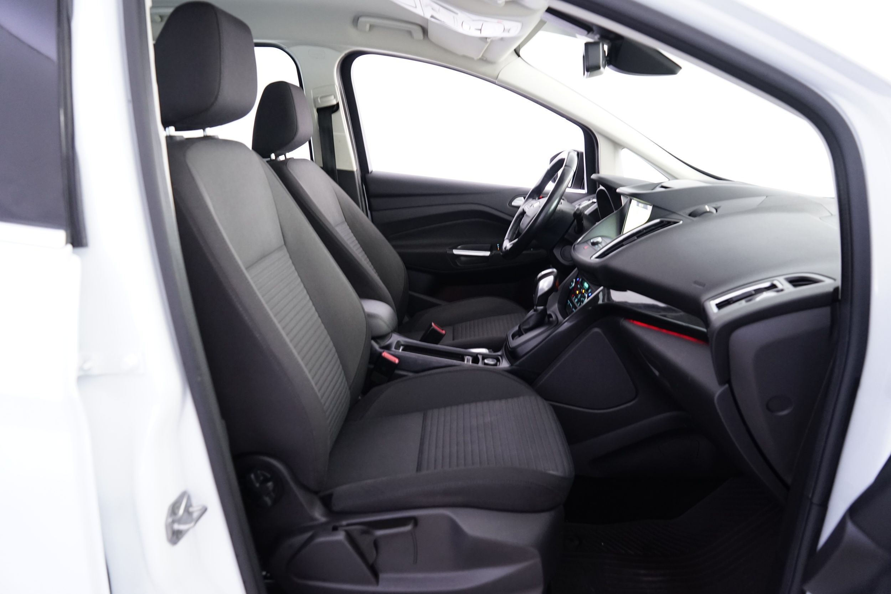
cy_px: 297
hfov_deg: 73.7
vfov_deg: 53.1
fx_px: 594
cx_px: 446
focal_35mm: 24
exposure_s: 1/10
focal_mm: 24
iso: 1600
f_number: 4.5
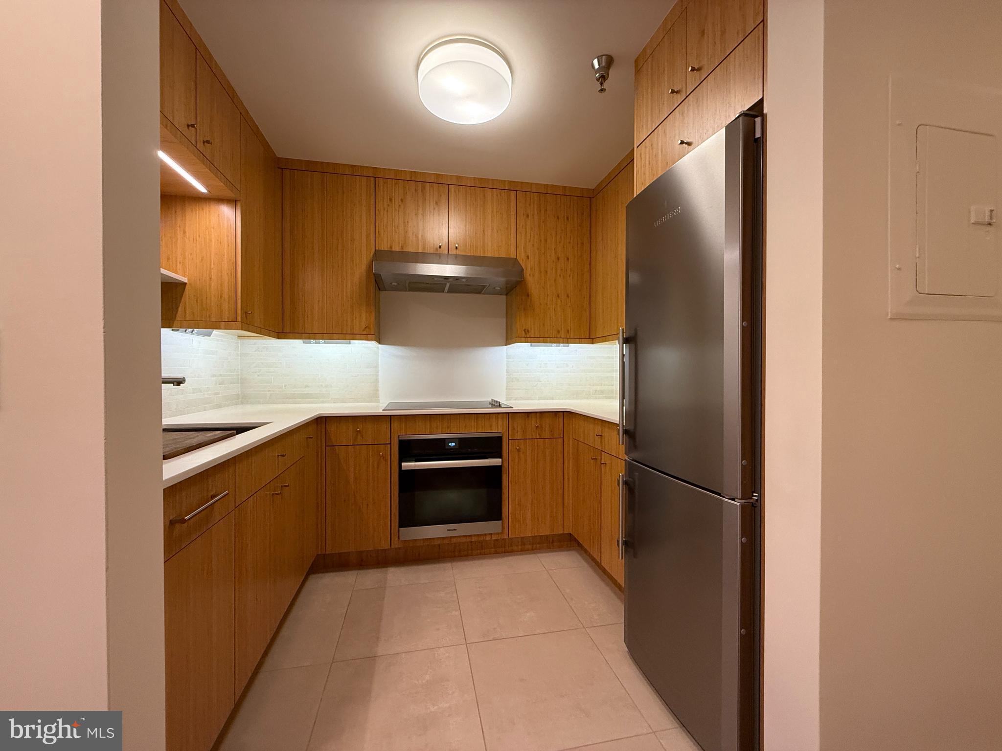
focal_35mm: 14
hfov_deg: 102.1
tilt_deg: +0.1
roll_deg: +0.0
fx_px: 405
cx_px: 501
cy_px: 376
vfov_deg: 85.7
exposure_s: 1/60
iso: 320
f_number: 2.2
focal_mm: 2.22
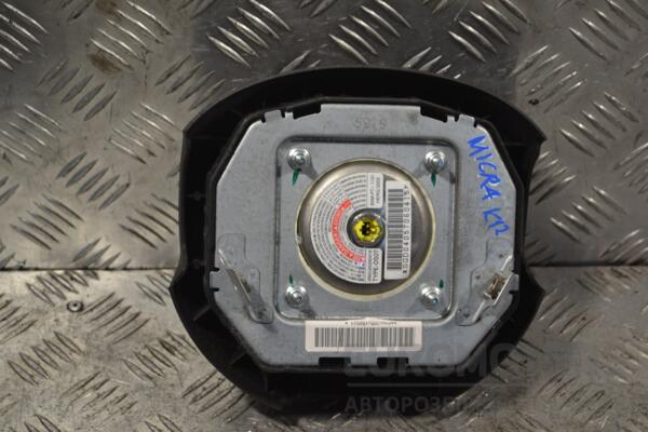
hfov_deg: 24.6
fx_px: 1485
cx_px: 324
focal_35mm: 82
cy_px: 216
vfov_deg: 16.6
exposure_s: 1/100
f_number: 5.6
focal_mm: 55
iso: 400
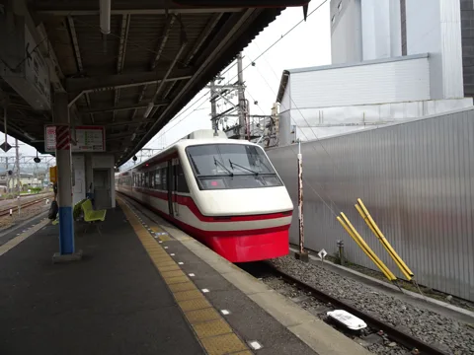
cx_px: 237
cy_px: 178
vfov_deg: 56.8
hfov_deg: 71.6
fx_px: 329
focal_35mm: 24
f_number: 3.5
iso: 80
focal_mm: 4.1
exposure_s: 1/640
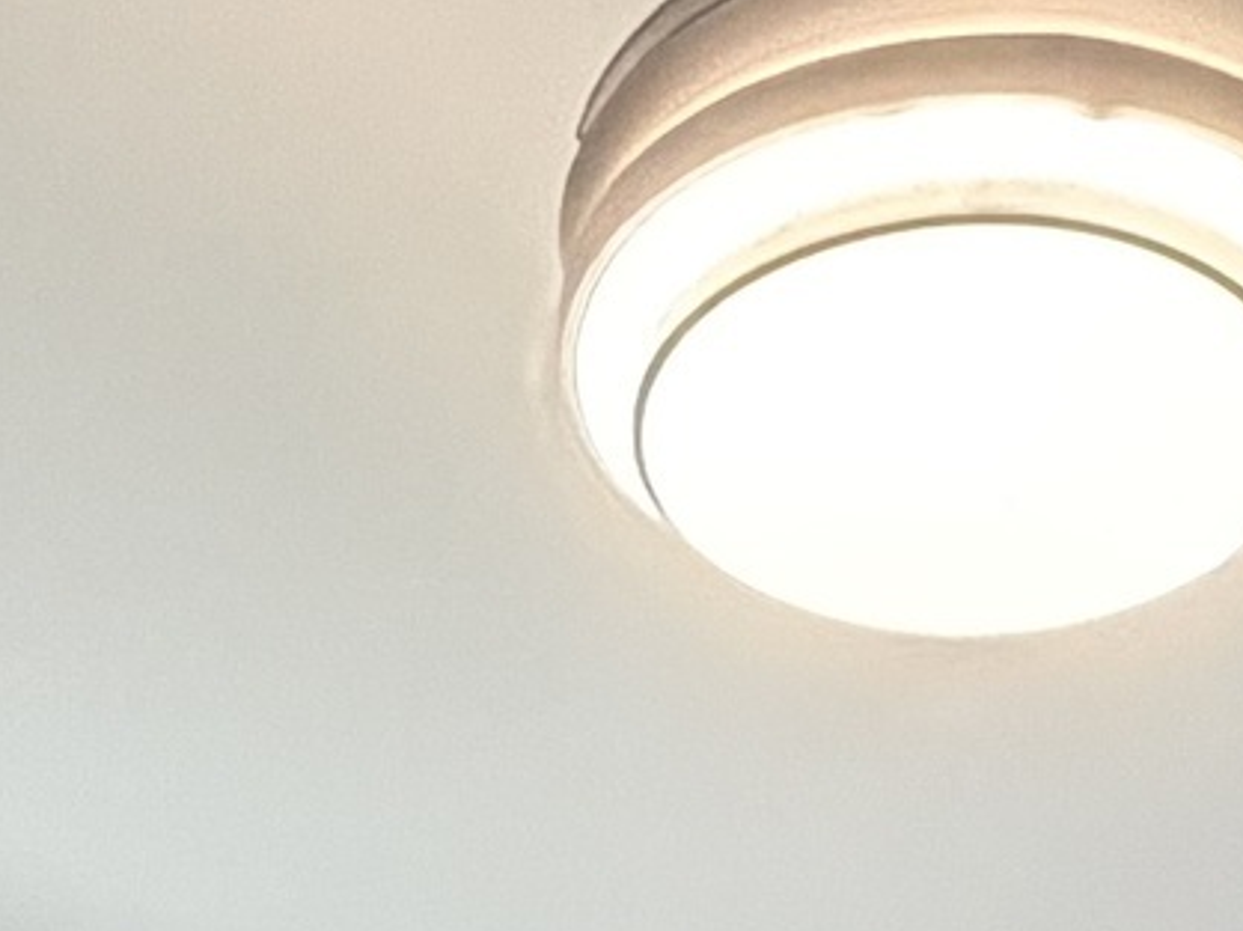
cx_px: 309
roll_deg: -0.2
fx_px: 3696
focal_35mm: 103
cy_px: 3064
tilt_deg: -7.4
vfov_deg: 9.7
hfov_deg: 19.0
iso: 500
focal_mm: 2.22
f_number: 2.2
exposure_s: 1/60
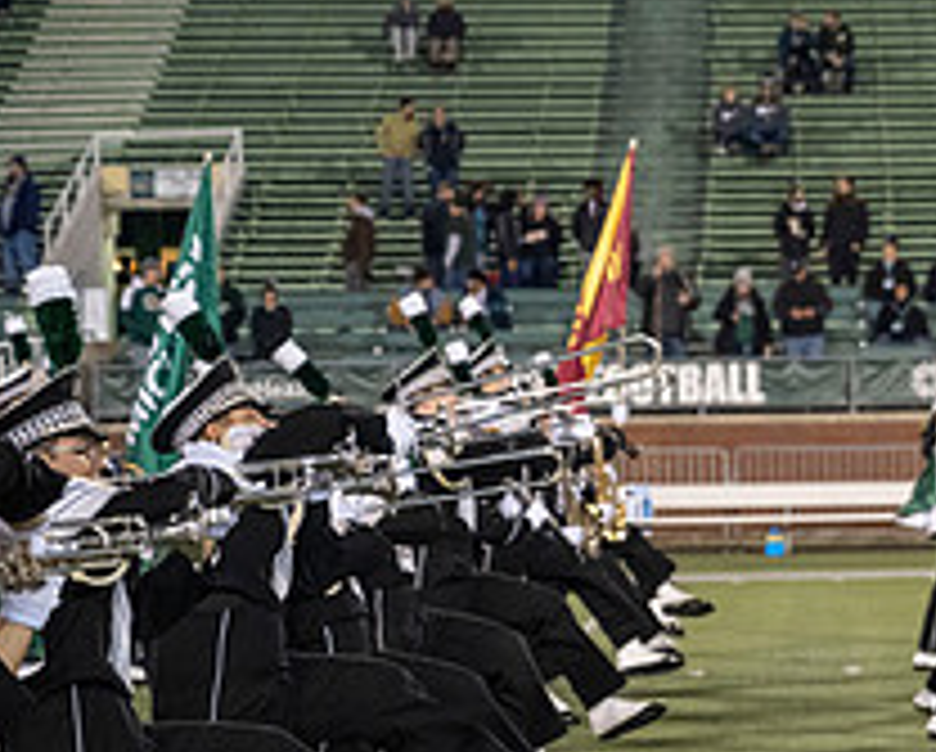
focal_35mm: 183
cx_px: 1282
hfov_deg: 10.3
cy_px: 439
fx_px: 5077
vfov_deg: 8.5
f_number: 4
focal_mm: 70
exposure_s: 1/500
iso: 1600
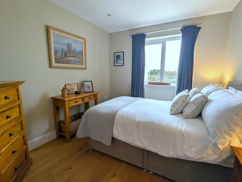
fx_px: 112
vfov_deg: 78.2
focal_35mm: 16
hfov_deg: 94.4
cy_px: 91
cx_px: 121
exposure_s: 1/146
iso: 84
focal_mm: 2.35
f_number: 2.2
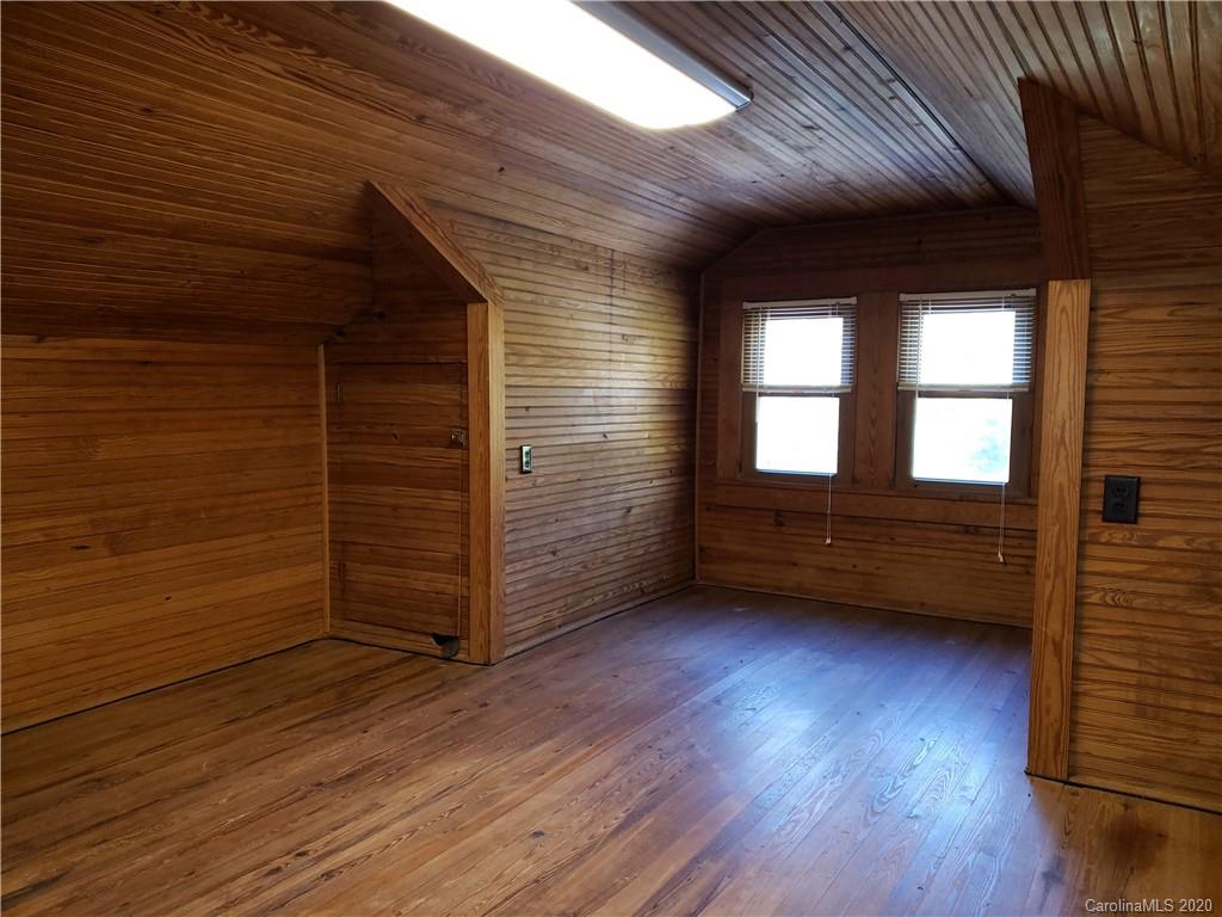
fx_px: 918
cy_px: 458
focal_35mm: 26
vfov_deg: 53.1
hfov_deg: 67.3
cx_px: 611
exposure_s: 1/24
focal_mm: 4.3
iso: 125
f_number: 1.5
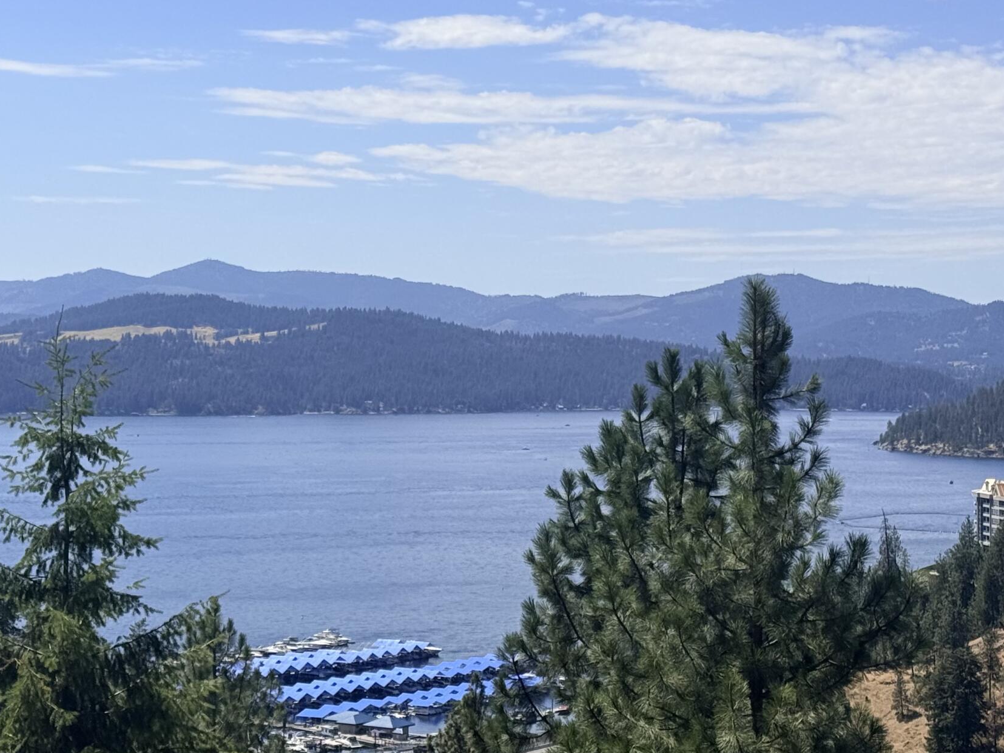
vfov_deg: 17.0
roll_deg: +0.0
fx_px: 2523
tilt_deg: +0.7
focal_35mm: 87
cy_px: 333
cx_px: 450
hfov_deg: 22.5
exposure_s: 1/8772
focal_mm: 6.76
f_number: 1.78
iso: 64
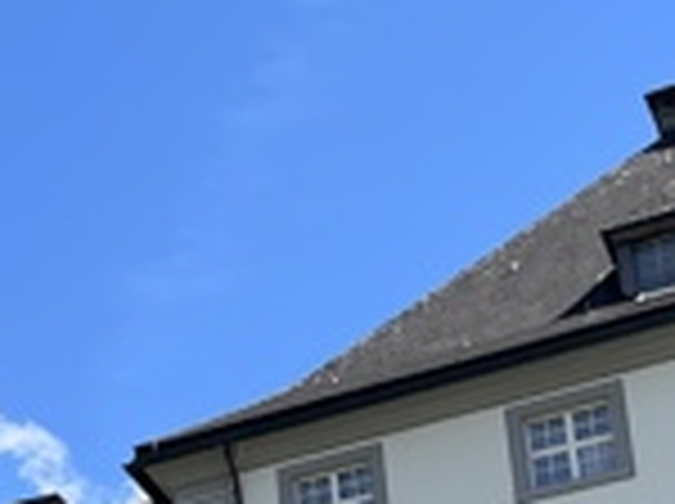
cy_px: 878
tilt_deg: +18.8
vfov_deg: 11.8
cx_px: -497
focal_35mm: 116
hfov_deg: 15.0
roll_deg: -1.6
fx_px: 2258
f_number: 1.6
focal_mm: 4.2
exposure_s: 1/2304
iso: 32
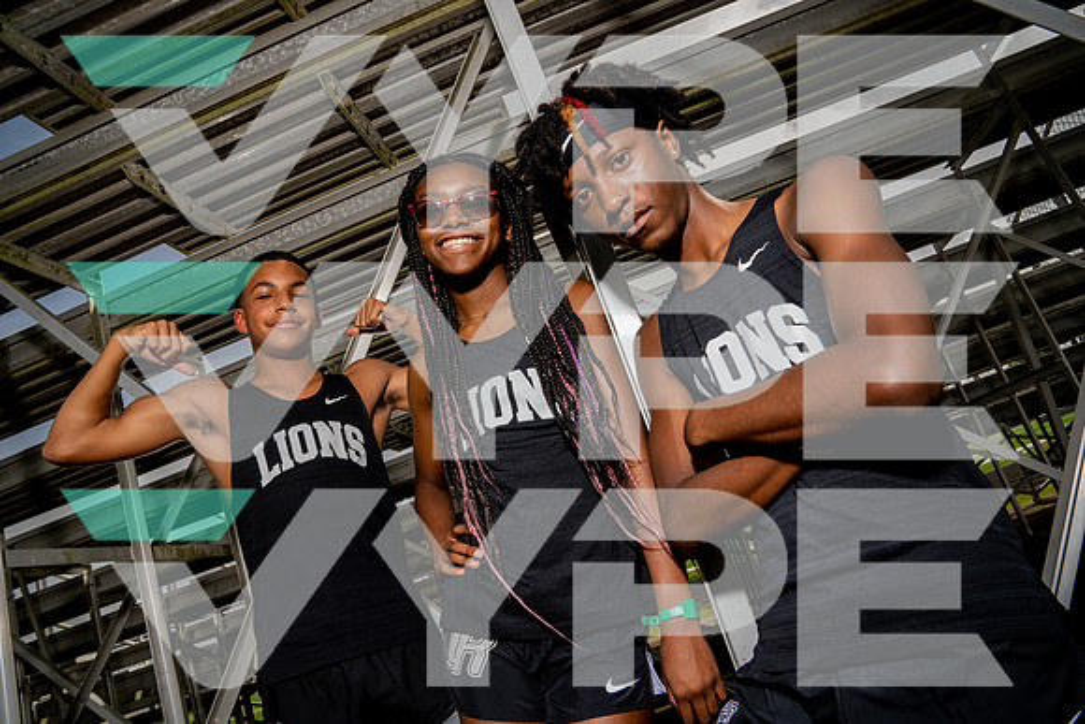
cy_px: 362
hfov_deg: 73.7
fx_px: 723
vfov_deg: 53.2
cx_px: 542
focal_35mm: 24
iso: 100
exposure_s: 1/125
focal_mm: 24
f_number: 10
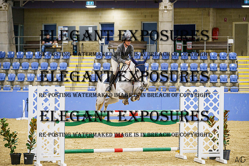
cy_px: 82
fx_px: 768
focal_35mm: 111
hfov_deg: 18.4
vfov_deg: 12.3
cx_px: 128
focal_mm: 105
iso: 5000
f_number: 2.8
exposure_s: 1/1000
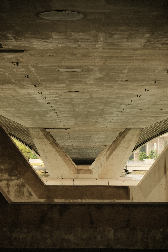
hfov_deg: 16.3
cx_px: 84
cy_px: 126
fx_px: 588
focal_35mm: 84
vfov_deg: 24.2
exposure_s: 1/250
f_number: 3.6
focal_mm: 56
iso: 800
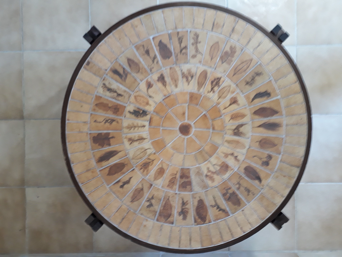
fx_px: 267
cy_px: 128
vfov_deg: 51.4
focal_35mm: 27
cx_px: 171
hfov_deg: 65.3
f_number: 1.9
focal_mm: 3.6
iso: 160
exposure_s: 1/17
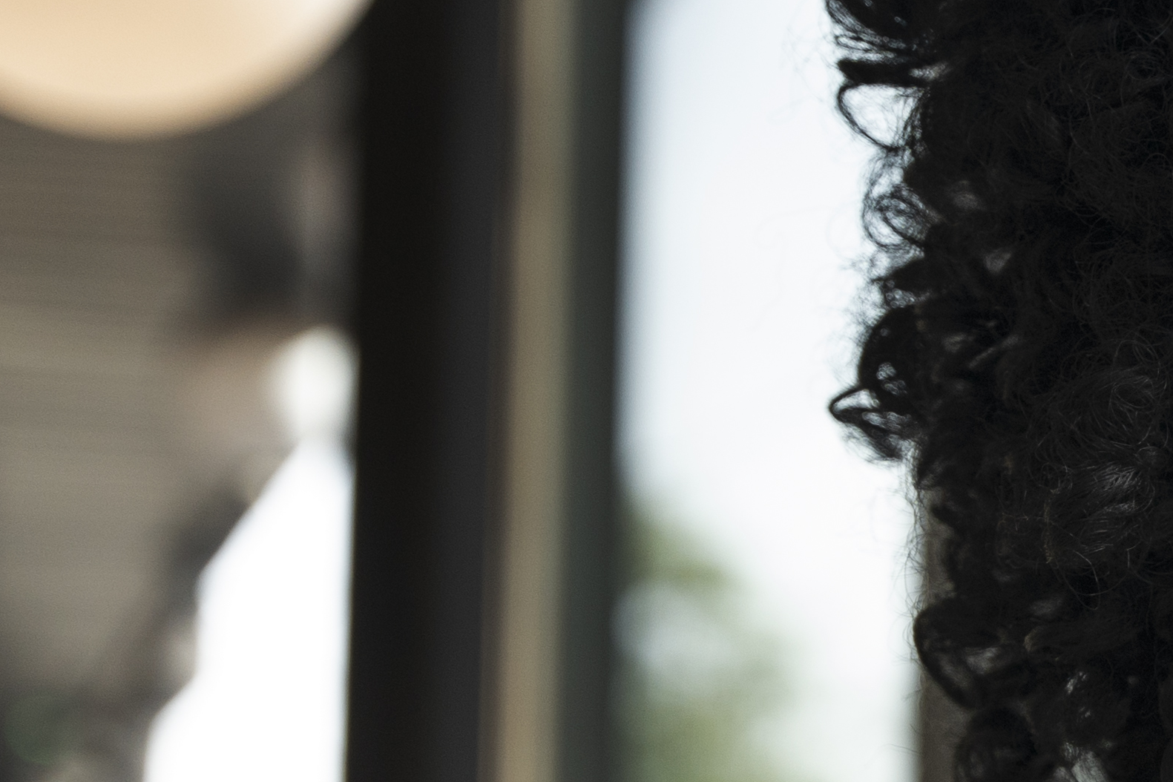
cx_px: 2034
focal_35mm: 226
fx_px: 7378
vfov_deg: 6.0
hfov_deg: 8.8
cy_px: 1169
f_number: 3.5
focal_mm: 51.1
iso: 500
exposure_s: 1/320
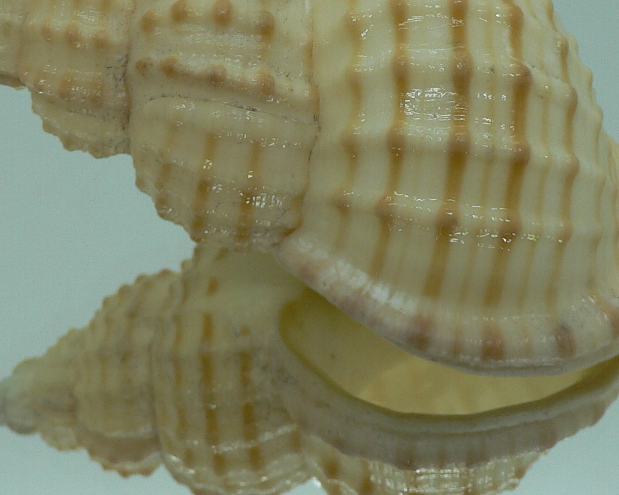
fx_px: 1191
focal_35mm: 65
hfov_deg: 29.1
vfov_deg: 23.2
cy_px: 111
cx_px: 319
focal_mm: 4.6
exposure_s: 1/60
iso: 80
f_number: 2.8
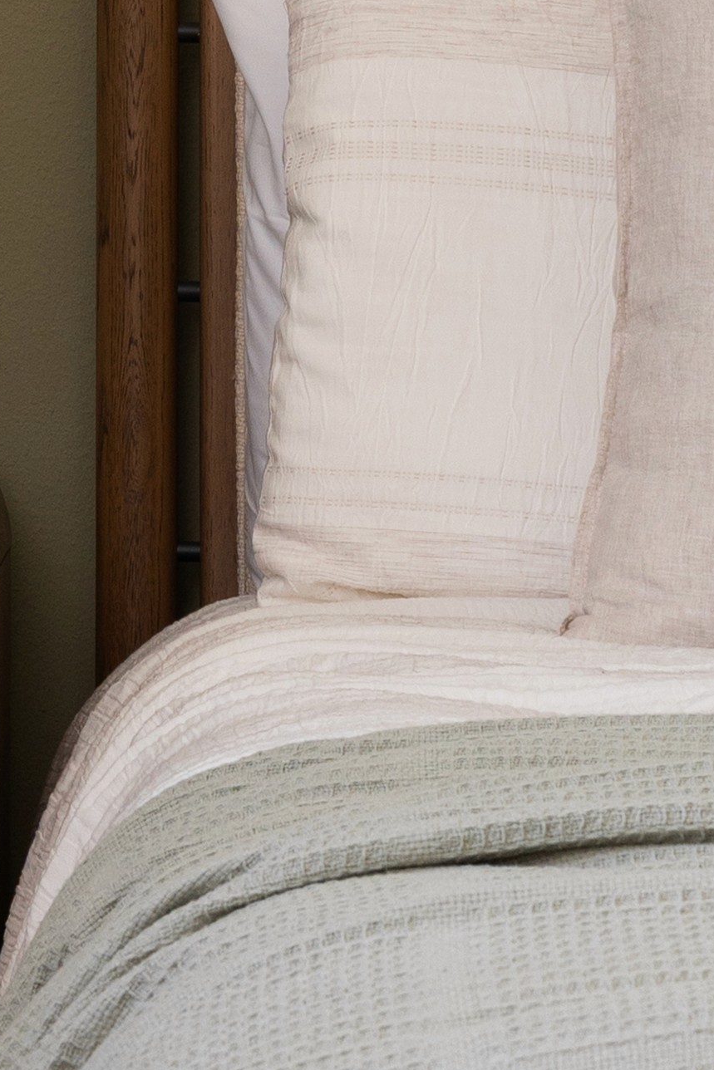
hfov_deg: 6.2
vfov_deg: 9.2
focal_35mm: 223
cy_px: 249
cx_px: 240
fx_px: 6632
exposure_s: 1/15
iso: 250
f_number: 9
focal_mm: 41
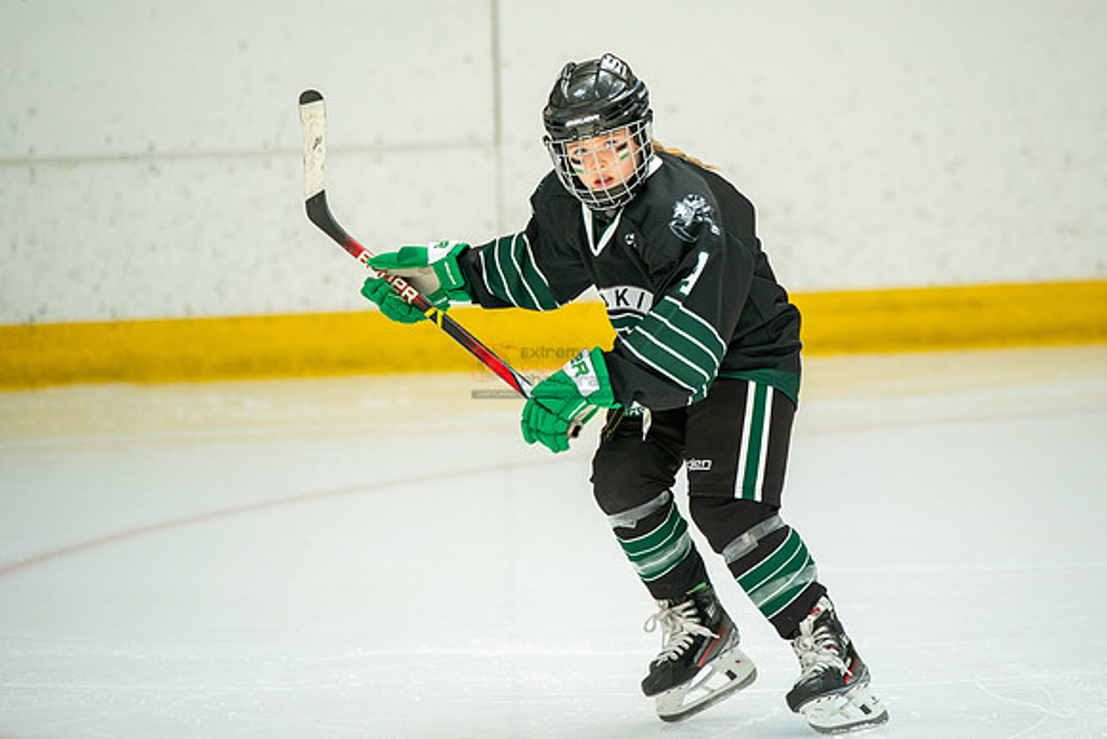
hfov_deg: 6.0
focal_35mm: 341
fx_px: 10480
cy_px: 319
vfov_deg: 4.0
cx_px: 629
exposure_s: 1/2000
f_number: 3.5
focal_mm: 300
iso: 1600
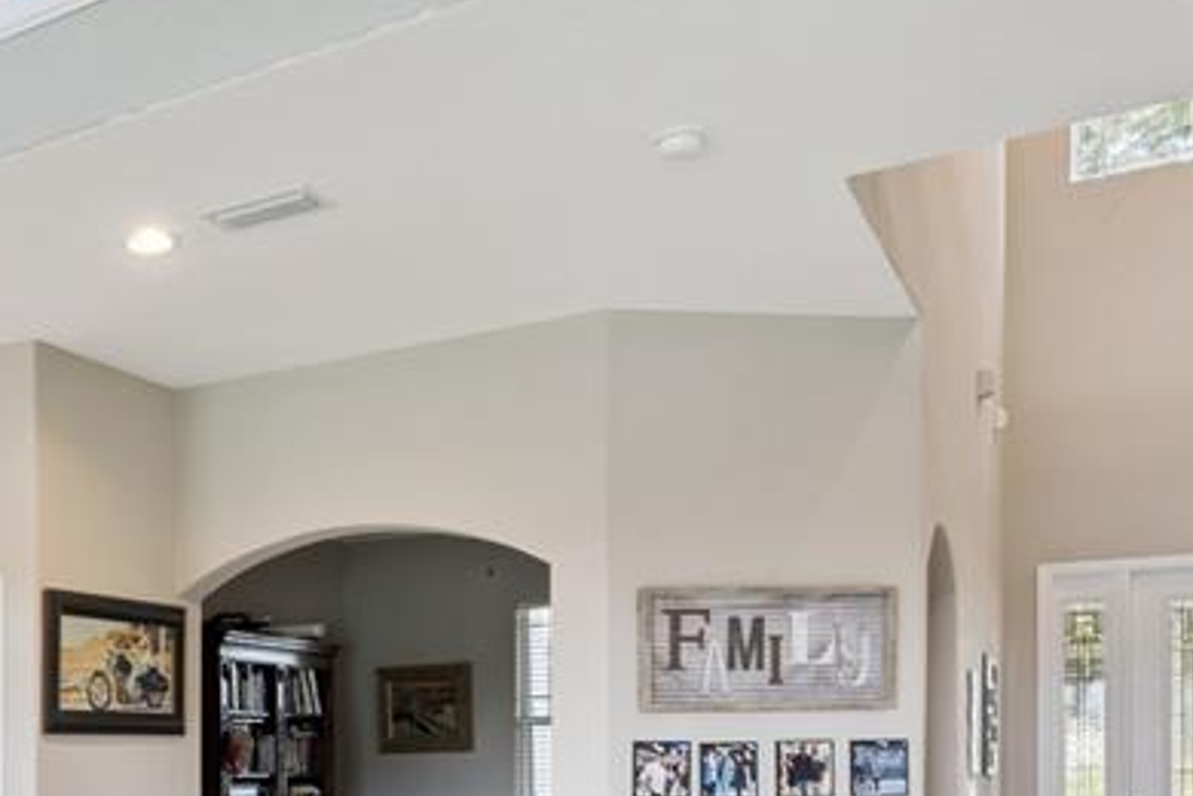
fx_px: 1392
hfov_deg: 41.0
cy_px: 802
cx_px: 24
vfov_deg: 29.7
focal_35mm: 42
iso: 400
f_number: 9
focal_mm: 16
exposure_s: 1/60
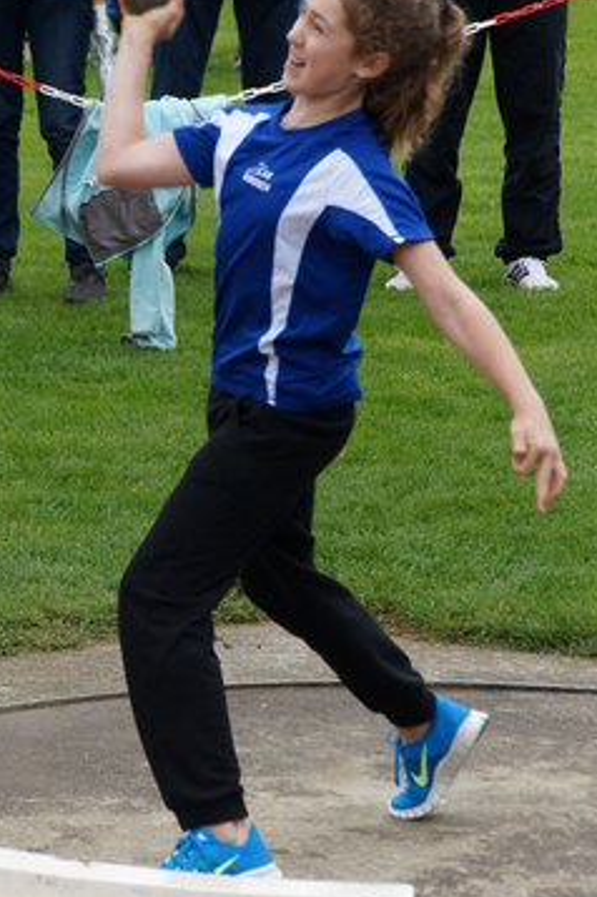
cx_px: 184
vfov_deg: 8.3
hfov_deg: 5.5
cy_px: 423
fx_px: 6205
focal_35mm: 249
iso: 400
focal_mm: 110
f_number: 5.6
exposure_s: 1/400
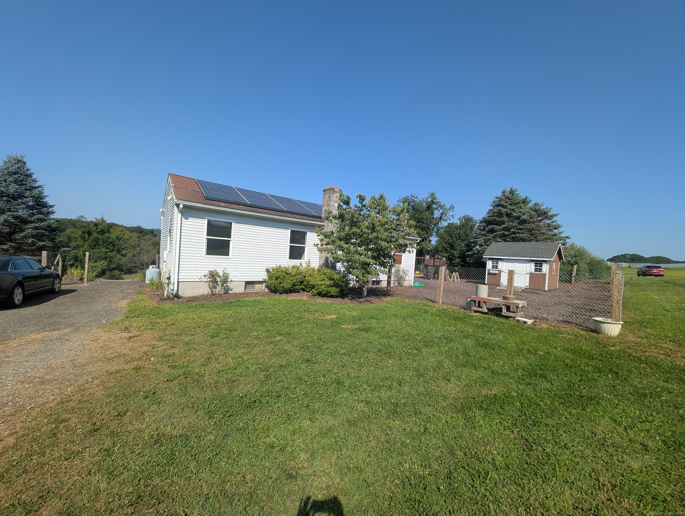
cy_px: 258
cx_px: 342
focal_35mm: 12
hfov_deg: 110.5
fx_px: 238
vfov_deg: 94.6
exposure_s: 1/1773
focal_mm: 2.23
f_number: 1.95
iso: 37
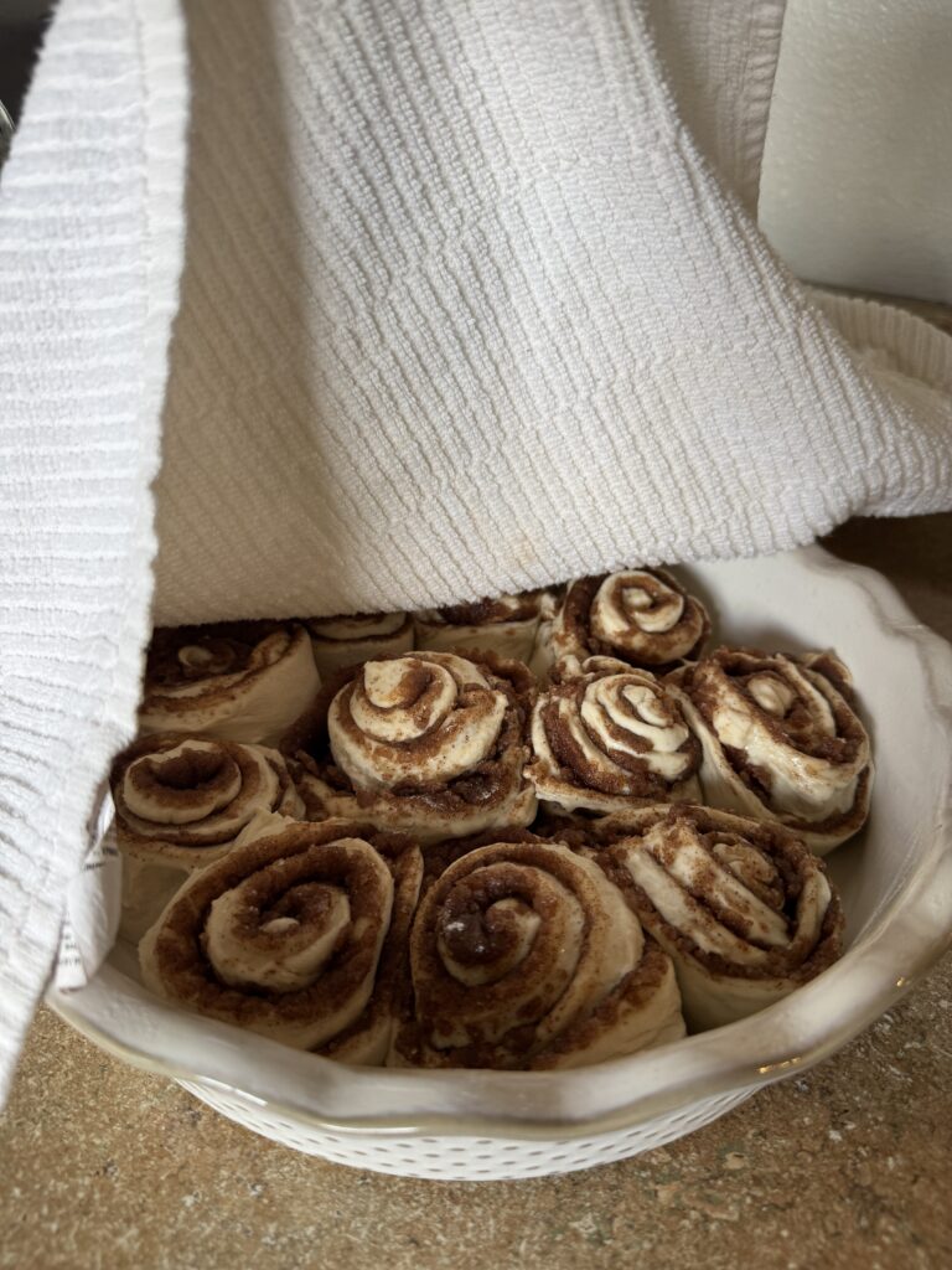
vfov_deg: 71.6
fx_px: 880
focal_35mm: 24
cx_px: 476
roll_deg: -0.3
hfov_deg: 56.8
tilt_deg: -32.9
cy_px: 635
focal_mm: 6.76
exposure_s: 1/120
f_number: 1.78
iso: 100
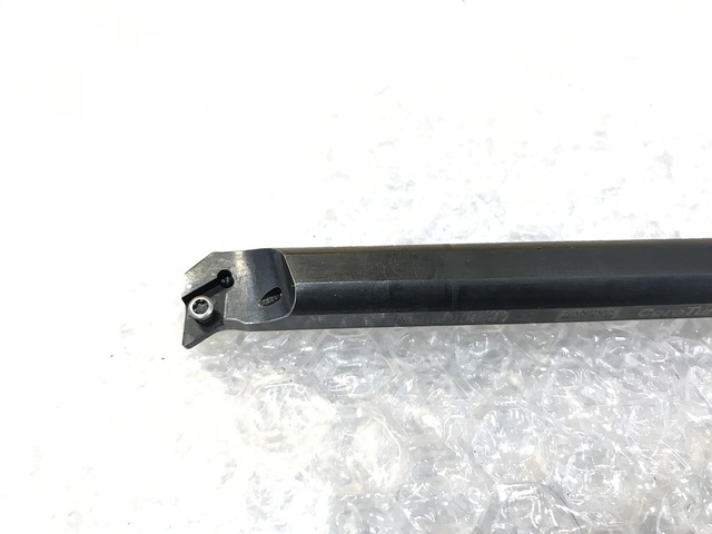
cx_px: 356
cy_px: 267
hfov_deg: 63.4
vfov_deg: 49.7
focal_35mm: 28
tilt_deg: -62.9
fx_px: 576
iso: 40
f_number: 1.8
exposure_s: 1/17
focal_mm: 3.99
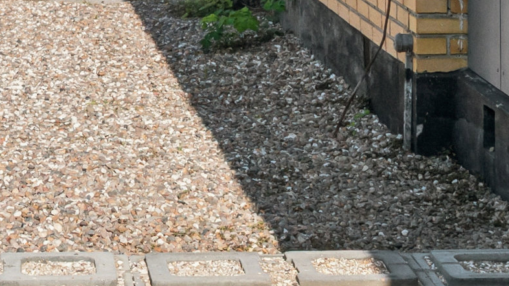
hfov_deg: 14.7
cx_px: -5
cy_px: -309
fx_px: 1943
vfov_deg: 8.0
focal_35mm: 144
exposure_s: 1/320
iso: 200
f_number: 10
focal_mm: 24
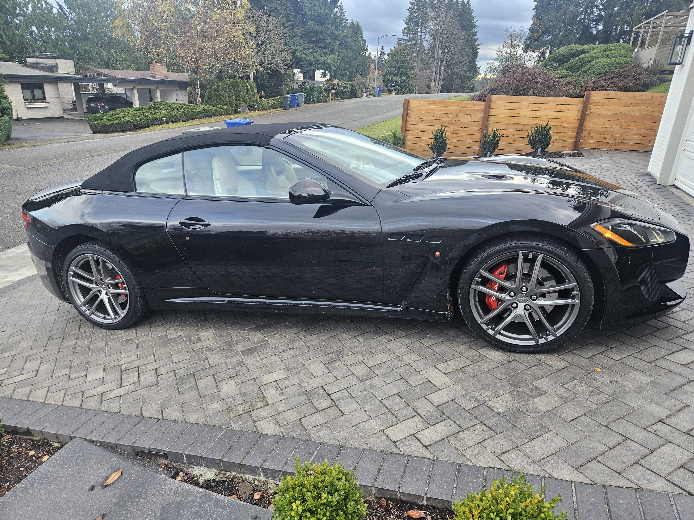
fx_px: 461
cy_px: 260
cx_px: 347
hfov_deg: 73.9
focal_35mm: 23
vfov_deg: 58.9
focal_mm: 5.4
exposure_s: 1/207
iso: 125
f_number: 1.8
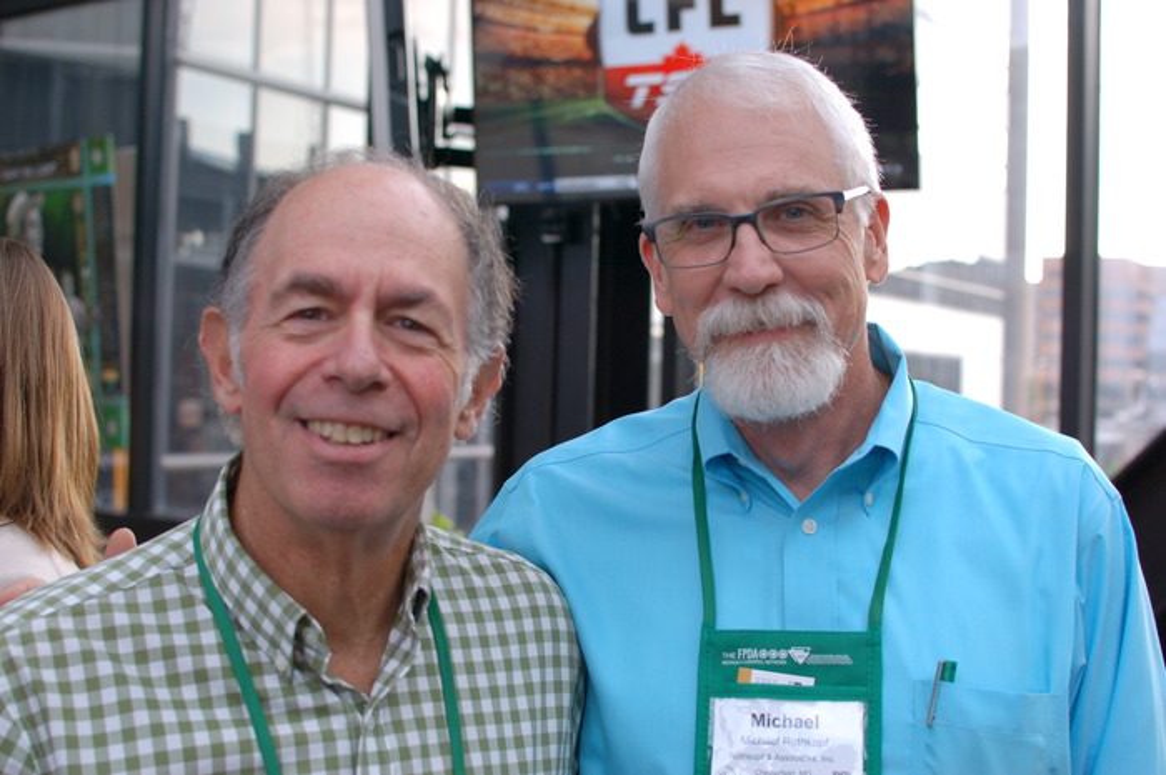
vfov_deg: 25.7
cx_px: 583
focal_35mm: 52
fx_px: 1698
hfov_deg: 37.9
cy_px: 388
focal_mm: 35
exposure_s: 1/125
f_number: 4
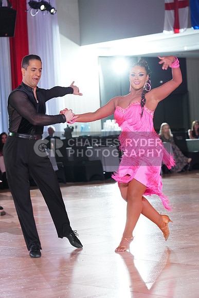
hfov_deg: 13.0
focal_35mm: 105
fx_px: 870
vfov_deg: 19.5
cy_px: 149
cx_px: 100
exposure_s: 1/160
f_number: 5
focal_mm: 105
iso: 1600
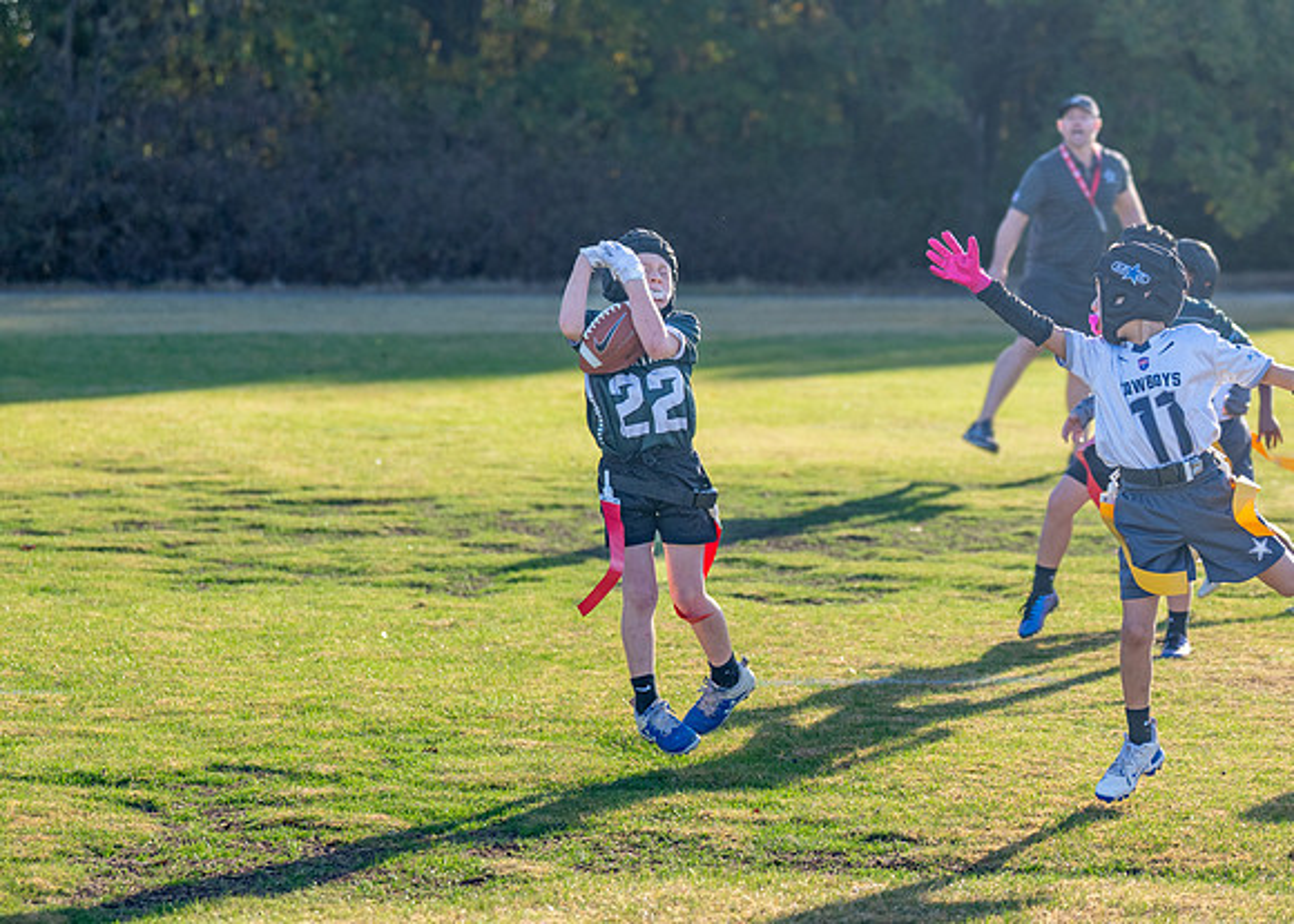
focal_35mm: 126
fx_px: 4625
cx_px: 706
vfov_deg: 11.4
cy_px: 461
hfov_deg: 15.9
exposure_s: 1/1600
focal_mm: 76
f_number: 2.8
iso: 200
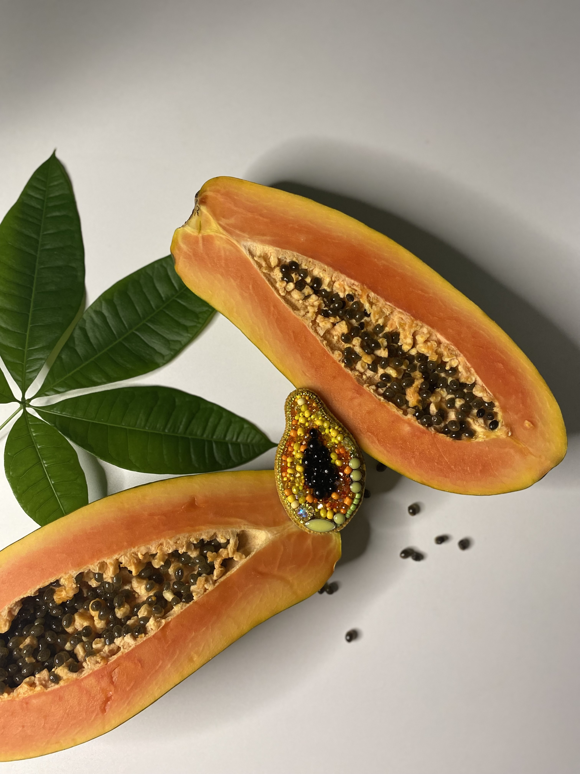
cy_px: 387
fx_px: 581
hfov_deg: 53.1
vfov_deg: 67.3
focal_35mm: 26
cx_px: 290
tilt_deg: -84.7
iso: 250
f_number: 1.8
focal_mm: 4.25
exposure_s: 1/60
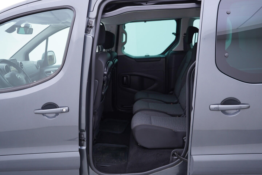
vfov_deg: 36.9
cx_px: 131
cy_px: 88
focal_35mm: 36
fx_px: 262
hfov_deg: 53.1
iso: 125
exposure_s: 1/40
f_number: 2.8
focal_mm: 24
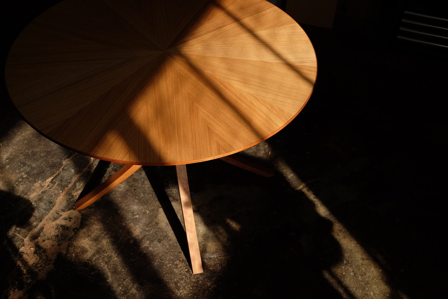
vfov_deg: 32.6
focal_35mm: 41
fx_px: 510
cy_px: 150
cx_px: 224
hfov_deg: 47.4
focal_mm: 27
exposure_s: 1/500
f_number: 5
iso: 200
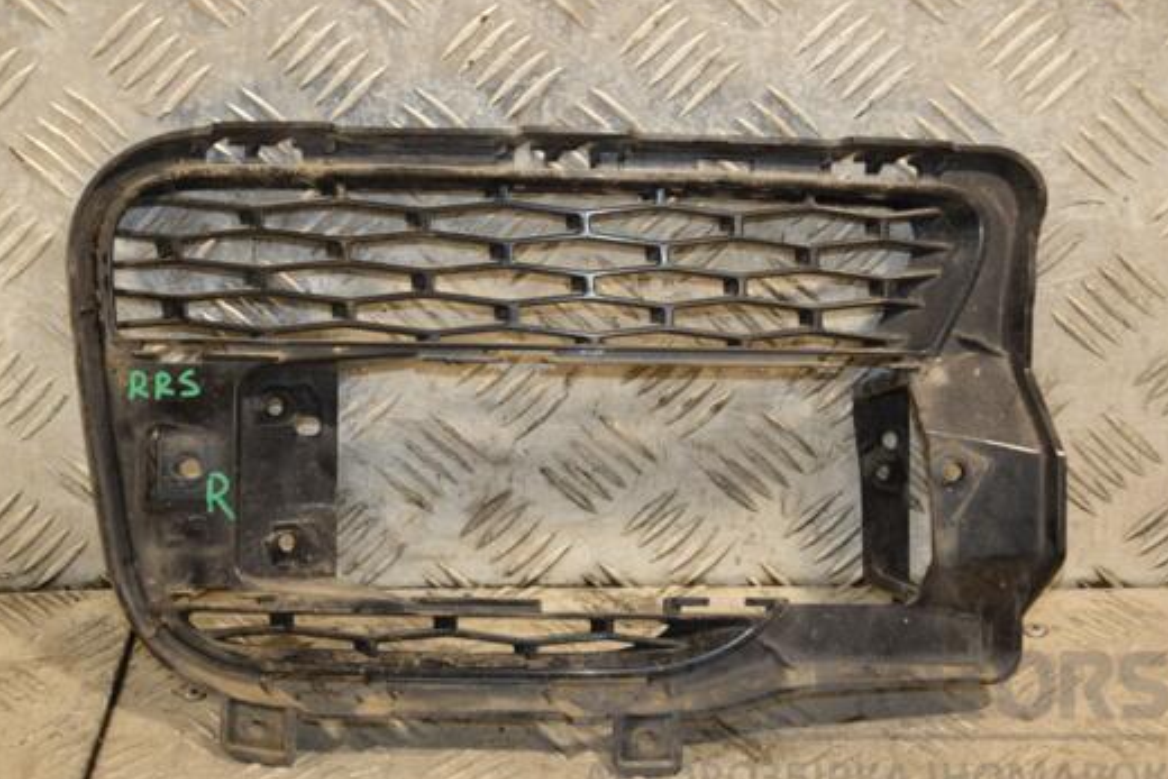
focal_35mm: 90
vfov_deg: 15.2
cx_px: 539
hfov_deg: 22.6
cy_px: 386
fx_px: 2921
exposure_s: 1/125
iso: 800
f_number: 5
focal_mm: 52
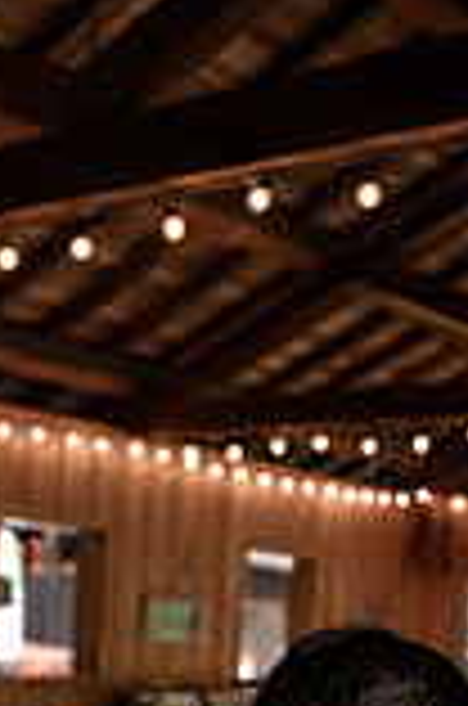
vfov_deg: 26.1
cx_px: -4
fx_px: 1351
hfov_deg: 19.1
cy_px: 850
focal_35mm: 69
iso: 500
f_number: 2.8
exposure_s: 1/400
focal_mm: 24
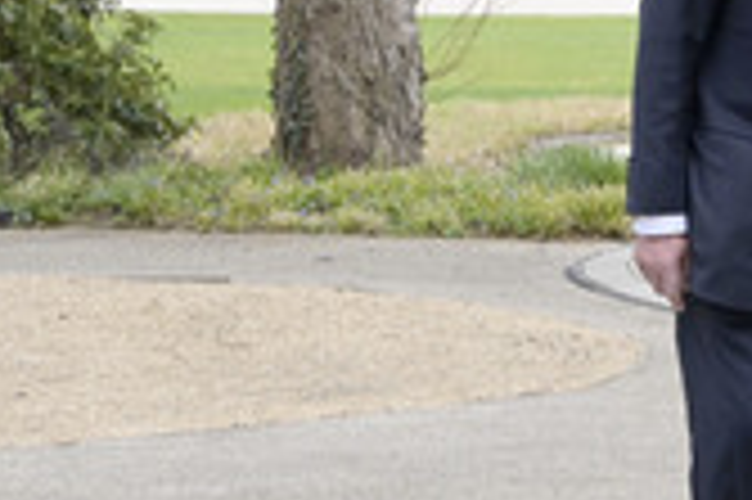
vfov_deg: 7.3
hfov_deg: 10.6
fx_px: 3944
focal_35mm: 189
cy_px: 212
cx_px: 993
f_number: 10
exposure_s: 1/400
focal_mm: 70
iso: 5000
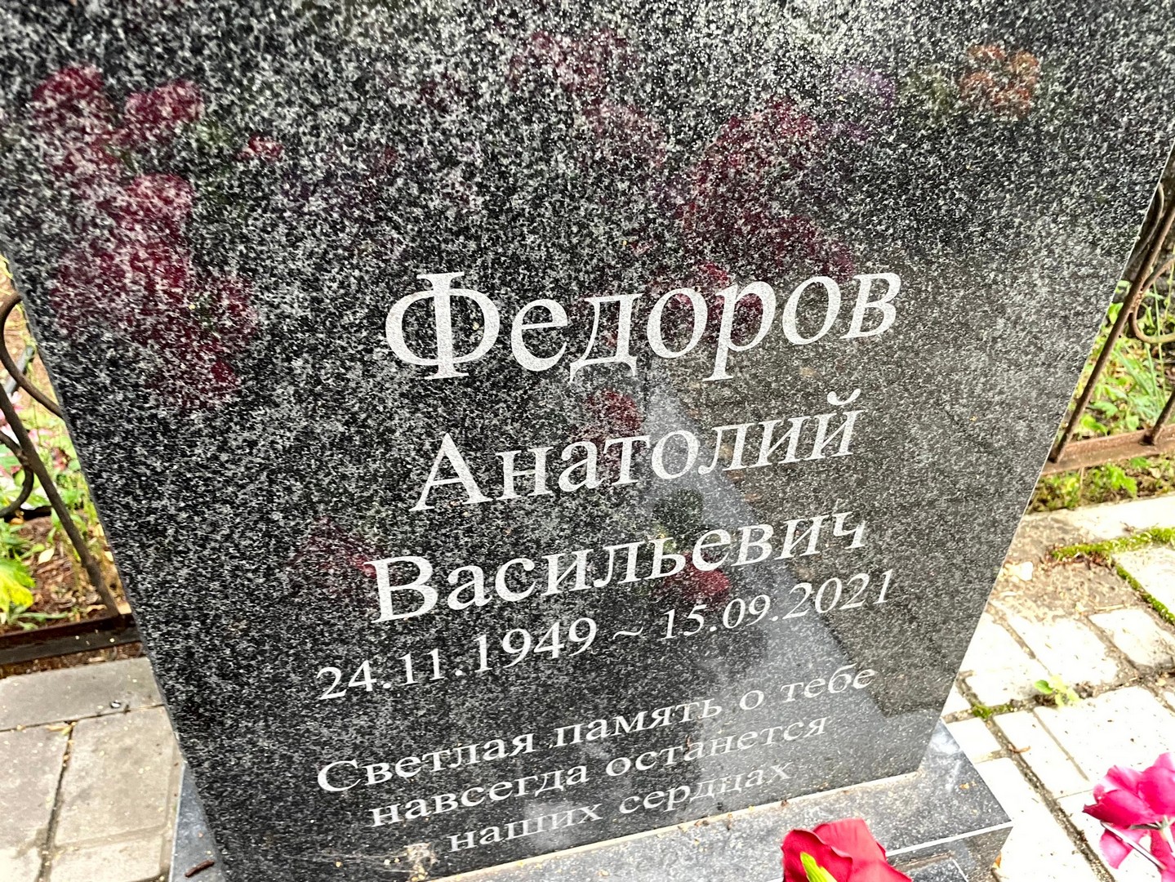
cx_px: 588
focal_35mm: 26
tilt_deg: -32.6
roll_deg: -2.1
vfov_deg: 53.1
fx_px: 883
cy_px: 441
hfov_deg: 67.3
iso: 200
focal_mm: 4.2
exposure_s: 1/60
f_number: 1.6
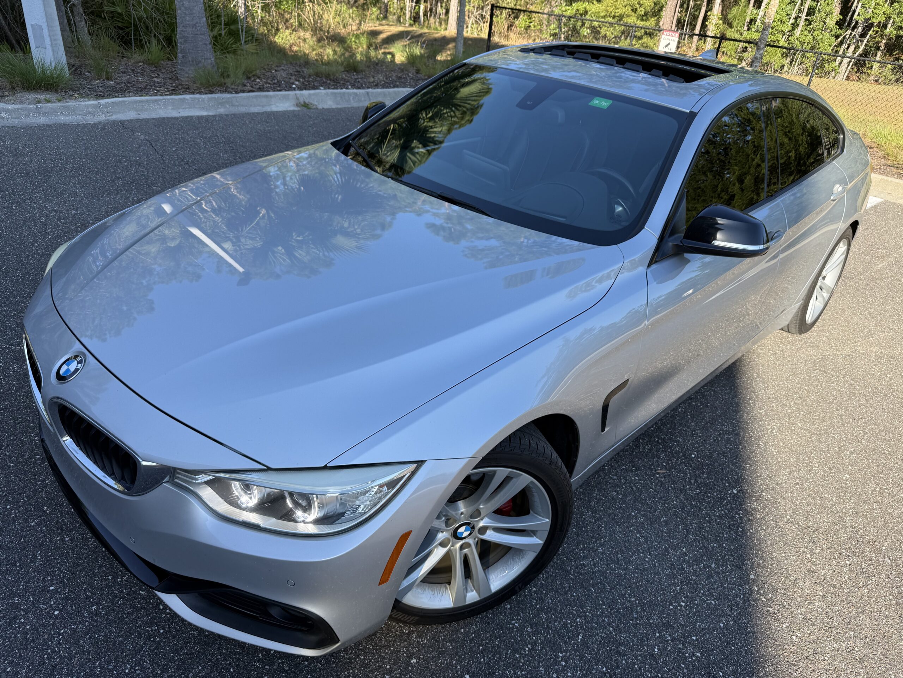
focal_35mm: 24
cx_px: 452
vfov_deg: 56.8
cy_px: 339
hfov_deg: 71.6
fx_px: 626
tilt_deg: -28.7
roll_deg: -6.8
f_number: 1.78
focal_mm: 6.76
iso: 80
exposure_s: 1/1192
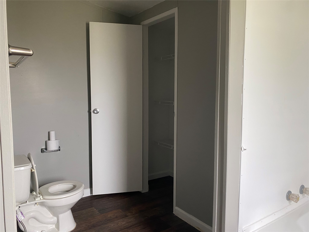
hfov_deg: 67.3
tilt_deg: -4.5
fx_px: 232
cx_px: 154
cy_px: 116
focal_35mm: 26
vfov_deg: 53.1
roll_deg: -0.5
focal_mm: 4.25
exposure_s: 1/60
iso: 160
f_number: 1.8
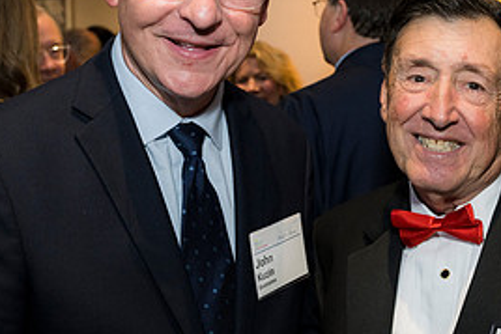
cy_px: 143
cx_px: 322
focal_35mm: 65
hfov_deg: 30.8
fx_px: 905
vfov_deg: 20.9
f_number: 4
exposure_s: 1/125
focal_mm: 30
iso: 800
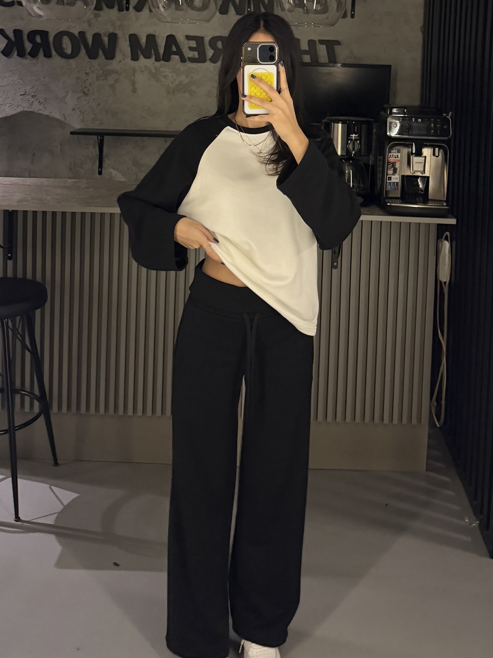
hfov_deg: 56.8
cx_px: 246
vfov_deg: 71.6
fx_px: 456
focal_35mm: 24
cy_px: 329
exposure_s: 1/25
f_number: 1.78
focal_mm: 6.76
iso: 800
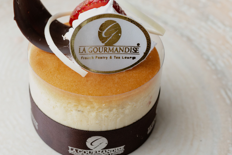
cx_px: 85
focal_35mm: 69
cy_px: 65
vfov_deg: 19.7
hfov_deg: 29.1
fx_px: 445
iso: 800
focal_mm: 35
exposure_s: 1/160
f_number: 5
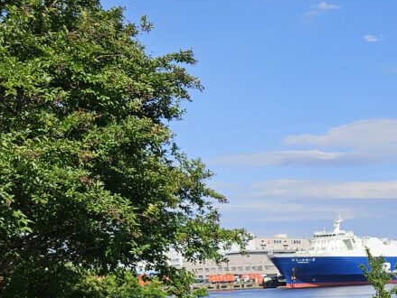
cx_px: 383
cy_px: 363
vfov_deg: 20.5
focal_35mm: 67
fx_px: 769
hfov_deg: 27.5
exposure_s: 1/2314
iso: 25
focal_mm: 5.4
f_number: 1.8
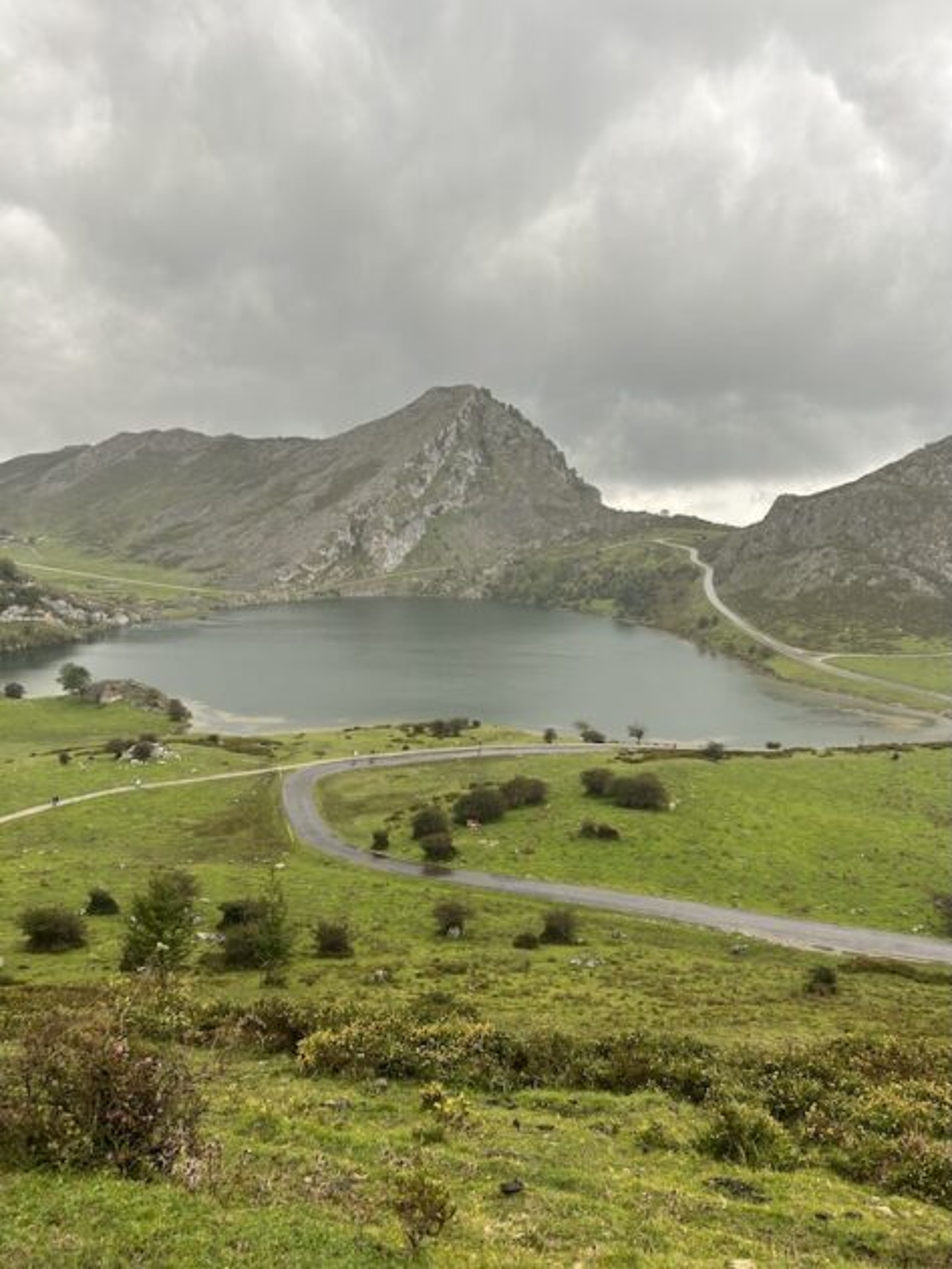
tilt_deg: -9.1
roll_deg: +0.6
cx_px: 476
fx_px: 953
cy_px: 634
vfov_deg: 67.3
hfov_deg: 53.1
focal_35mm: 26
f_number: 1.5
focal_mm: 5.7
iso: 64
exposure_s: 1/121
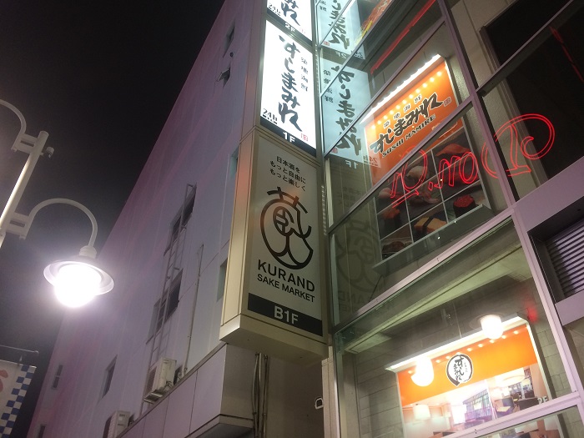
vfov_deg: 48.2
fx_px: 489
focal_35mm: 29
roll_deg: -0.8
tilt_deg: +38.2
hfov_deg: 61.7
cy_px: 219
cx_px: 292
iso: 64
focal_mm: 4.15
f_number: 2.2
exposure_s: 1/30
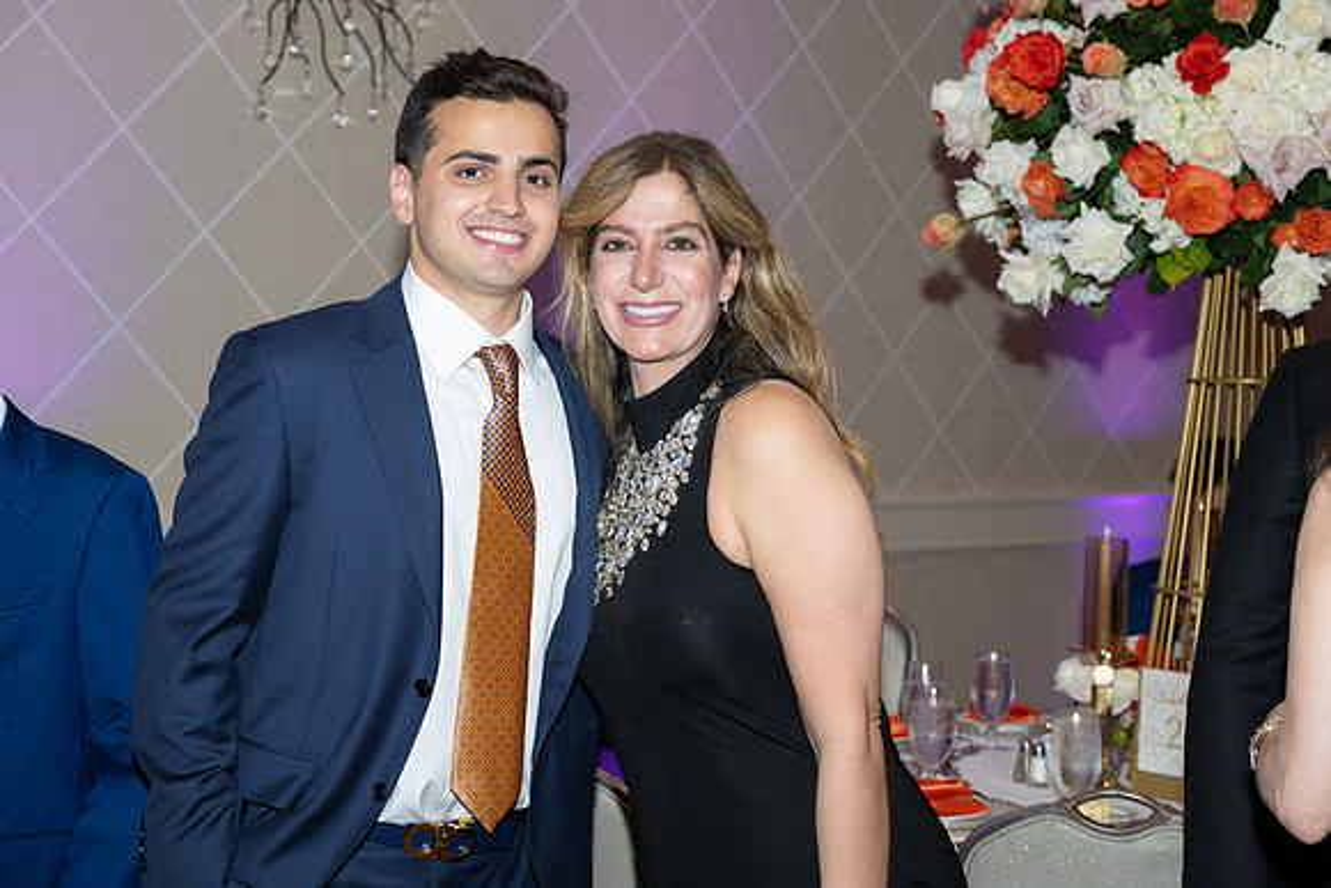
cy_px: 444
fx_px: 2219
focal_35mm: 60
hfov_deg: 33.4
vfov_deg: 22.6
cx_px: 666
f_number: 5.6
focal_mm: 60
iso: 800
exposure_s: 1/100
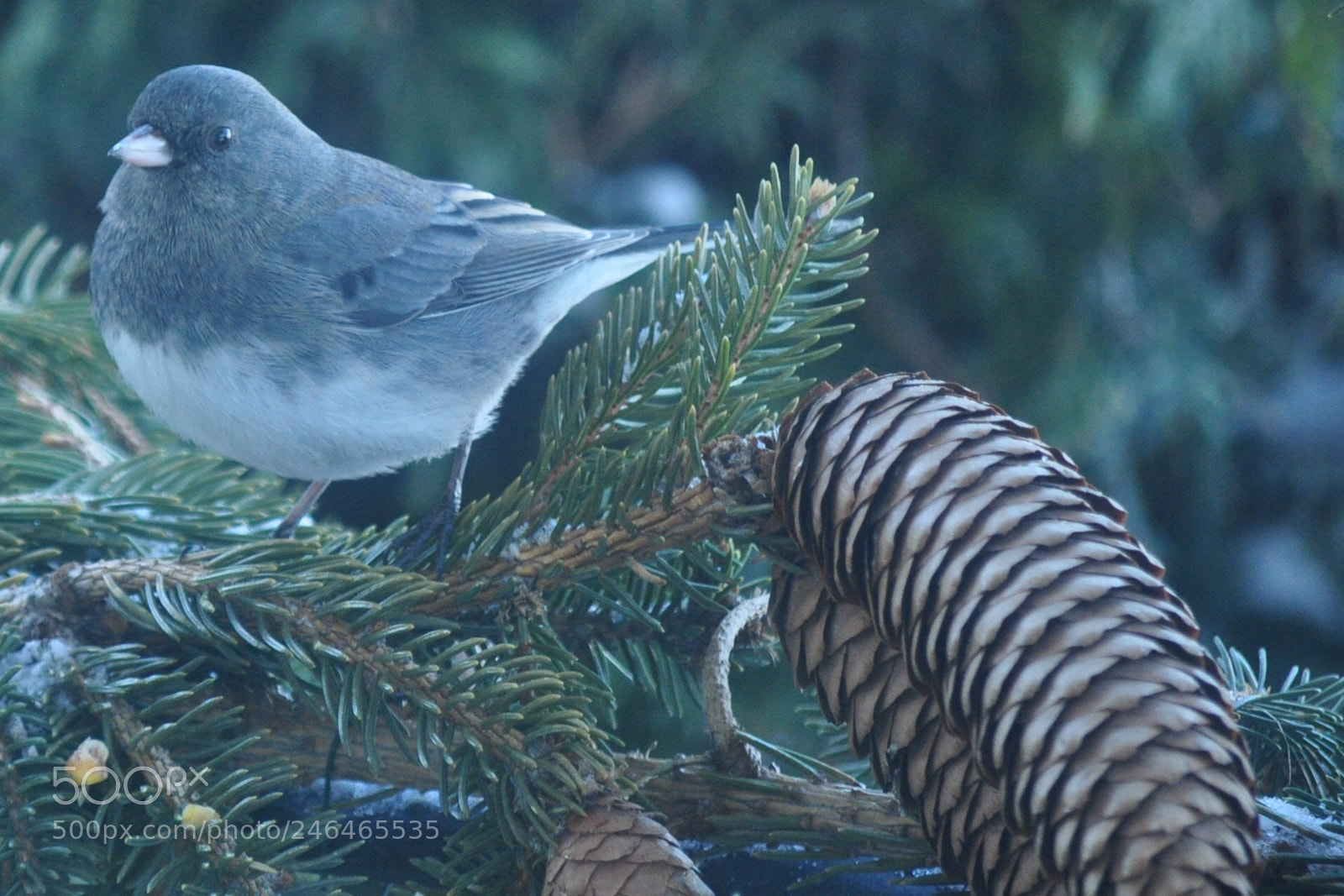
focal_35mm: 300
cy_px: 448
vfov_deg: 4.6
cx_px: 672
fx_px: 11200
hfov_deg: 6.9
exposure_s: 1/125
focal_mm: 200
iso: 900
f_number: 5.6
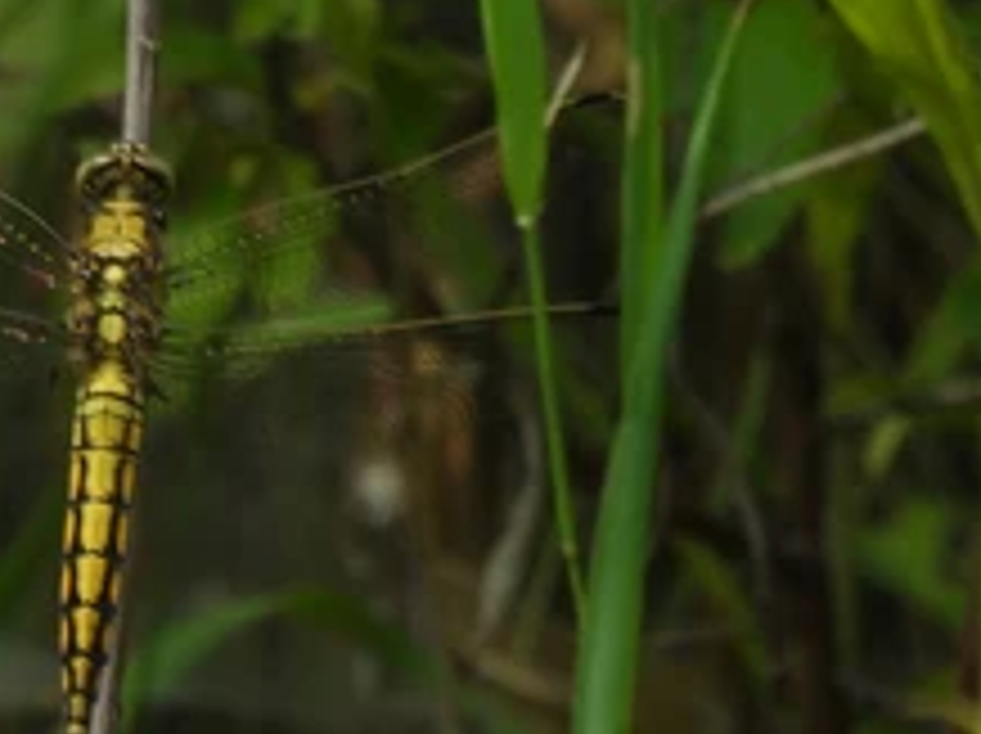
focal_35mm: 2791
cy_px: 594
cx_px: 189
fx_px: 79009
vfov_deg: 0.5
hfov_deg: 0.7
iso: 100
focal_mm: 170
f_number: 5.6
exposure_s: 1/125
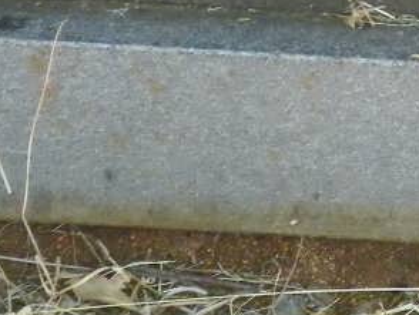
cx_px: 483
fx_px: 5633
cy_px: -194
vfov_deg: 3.2
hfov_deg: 4.2
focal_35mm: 465
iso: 250
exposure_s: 1/50
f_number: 4
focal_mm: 20.2
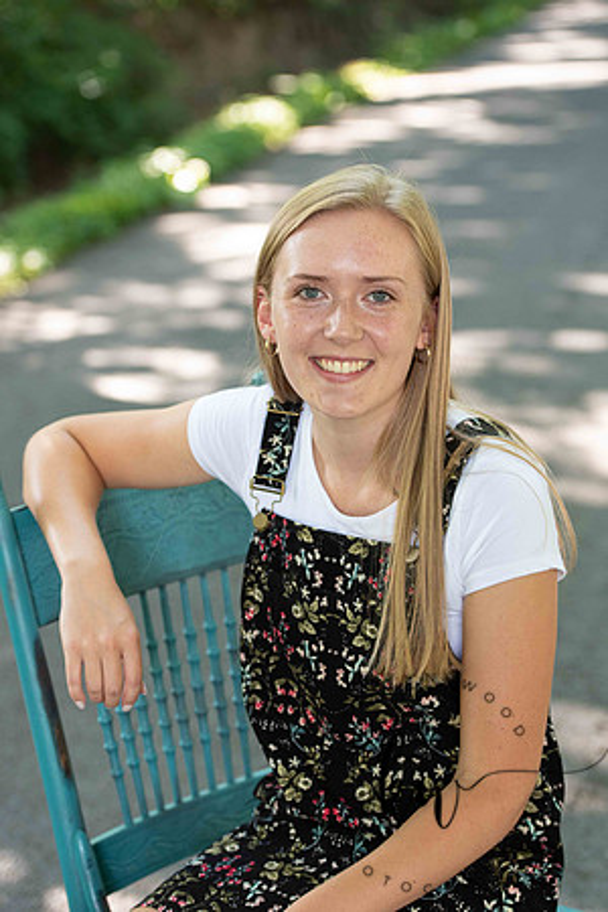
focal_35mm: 85
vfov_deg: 23.9
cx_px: 304
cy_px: 456
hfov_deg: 16.1
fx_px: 2153
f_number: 3.5
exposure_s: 1/200
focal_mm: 85
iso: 640
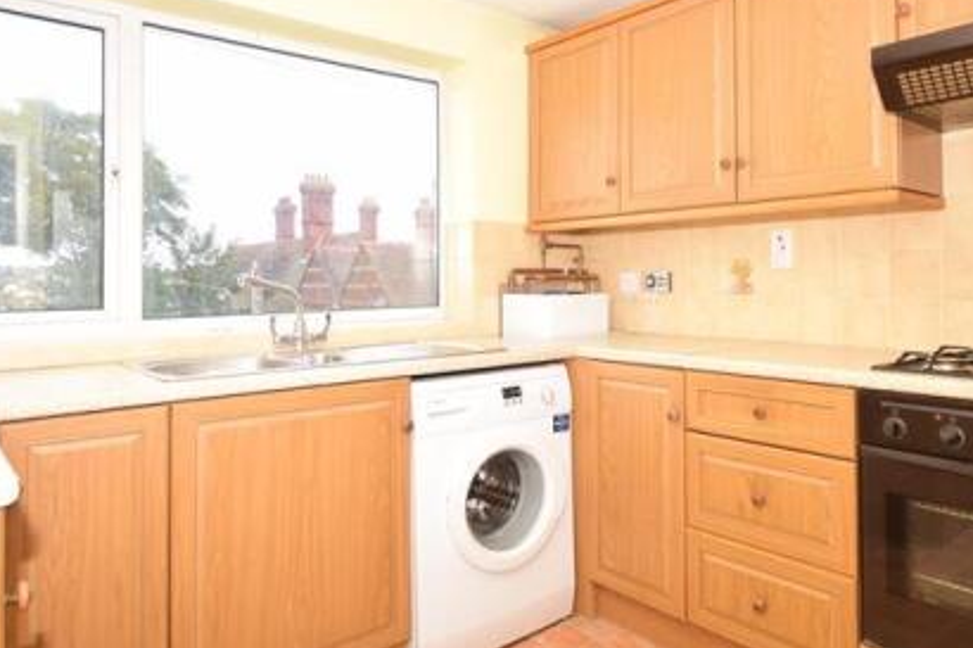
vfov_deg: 52.7
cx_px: 560
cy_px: 255
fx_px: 648
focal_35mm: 24
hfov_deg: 73.3
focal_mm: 10
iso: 200
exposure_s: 1/100
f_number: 5
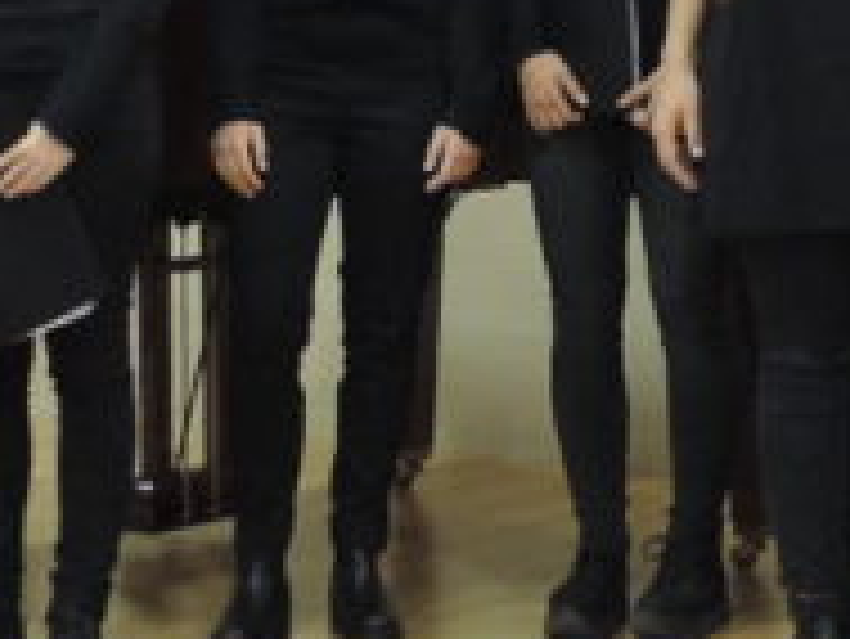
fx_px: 3194
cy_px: 22
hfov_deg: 15.0
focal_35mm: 130
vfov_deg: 11.3
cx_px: 783
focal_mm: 4.3
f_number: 3
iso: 400
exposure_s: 1/20
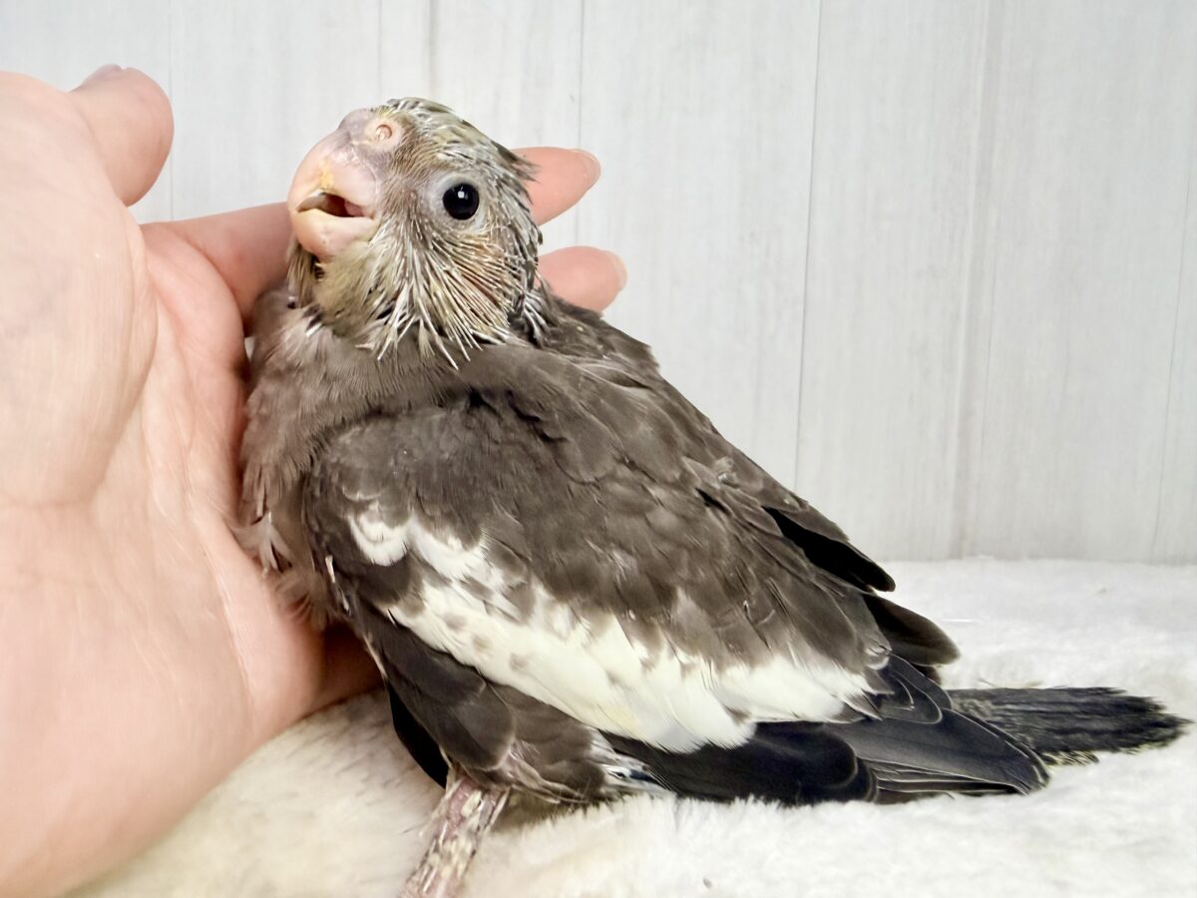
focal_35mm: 24
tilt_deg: -7.7
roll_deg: +1.2
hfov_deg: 71.6
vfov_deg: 56.8
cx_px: 598
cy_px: 449
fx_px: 830
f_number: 2.2
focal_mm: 2.22
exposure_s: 1/100
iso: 250
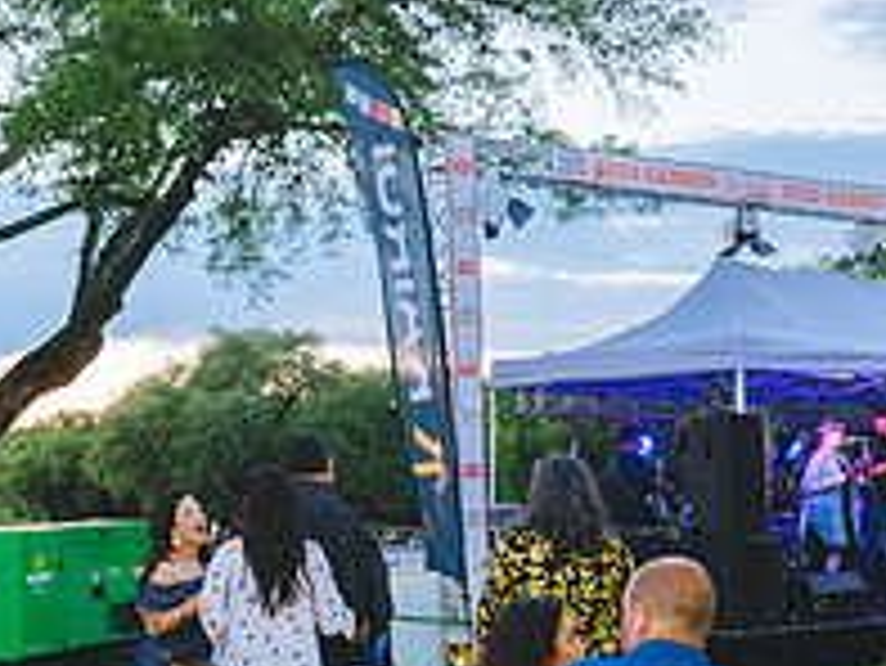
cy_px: 466
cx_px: 180
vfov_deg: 21.5
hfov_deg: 28.0
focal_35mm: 68
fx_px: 1742
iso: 800
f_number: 3.5
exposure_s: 1/100
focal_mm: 24
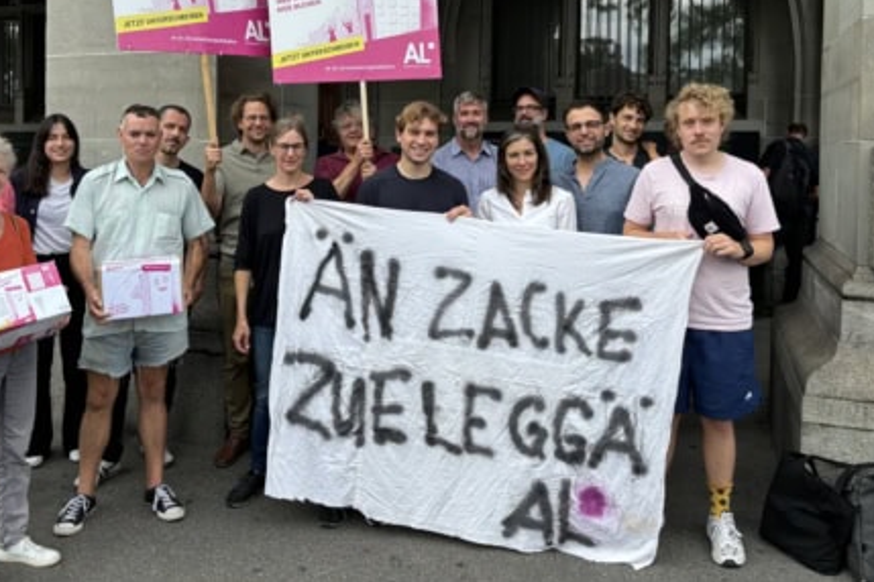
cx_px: 359
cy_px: 174
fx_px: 825
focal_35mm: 34
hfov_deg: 55.5
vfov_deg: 38.2
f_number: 1.6
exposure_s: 1/943
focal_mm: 6
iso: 50
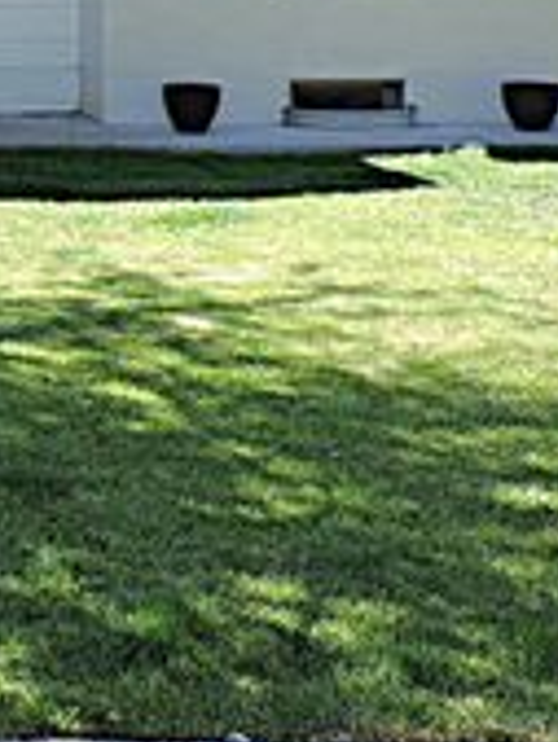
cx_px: -391
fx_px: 1524
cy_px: -11
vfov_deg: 25.9
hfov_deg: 17.5
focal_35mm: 71
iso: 100
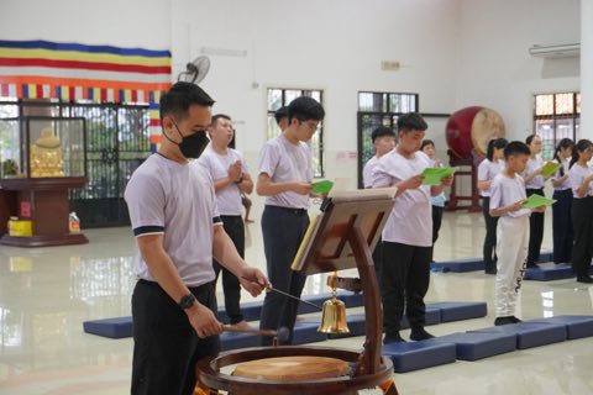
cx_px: 296
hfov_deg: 31.2
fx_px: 1062
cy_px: 198
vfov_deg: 21.1
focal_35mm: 64
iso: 2000
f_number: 5.6
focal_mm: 43
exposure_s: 1/160
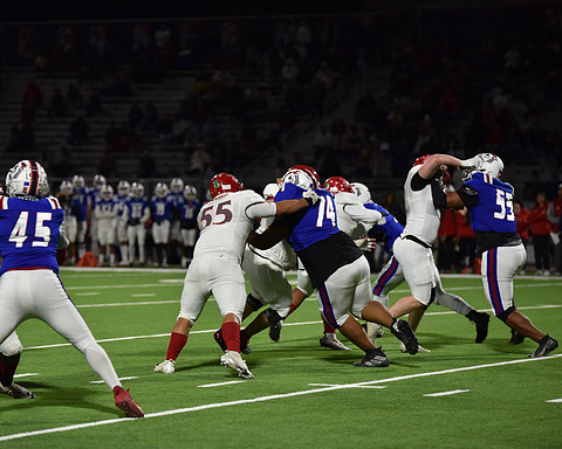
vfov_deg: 8.8
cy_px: 225
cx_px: 224
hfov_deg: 11.0
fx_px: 2927
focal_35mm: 176
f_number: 2.8
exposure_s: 1/500
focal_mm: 155
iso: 1400
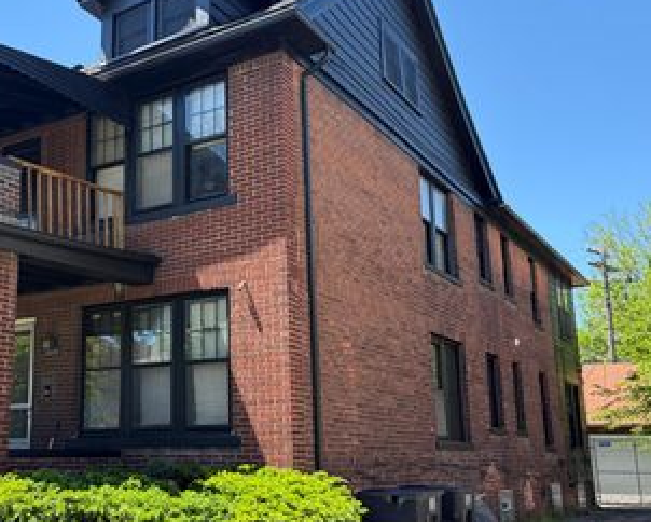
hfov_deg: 42.7
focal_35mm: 42
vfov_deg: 35.7
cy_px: 273
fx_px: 810
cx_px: 177
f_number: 1.6
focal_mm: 5.96
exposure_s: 1/1016
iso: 64
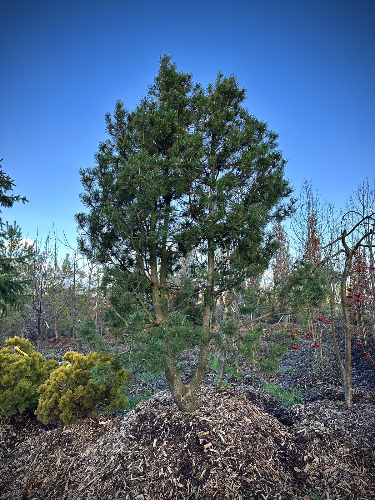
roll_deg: +0.4
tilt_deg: +8.7
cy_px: 250
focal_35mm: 24
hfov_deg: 56.8
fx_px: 347
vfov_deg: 71.6
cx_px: 188
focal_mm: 6.86
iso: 80
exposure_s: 1/971
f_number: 1.78
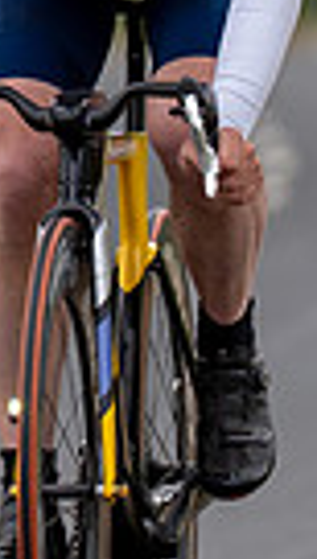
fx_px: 20951
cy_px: -24
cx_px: 115
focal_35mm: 1409
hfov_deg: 0.9
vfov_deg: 1.5
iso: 160
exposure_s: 1/1250
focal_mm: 200
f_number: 3.2
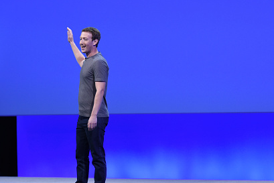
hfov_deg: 10.5
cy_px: 81
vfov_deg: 7.0
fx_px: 1492
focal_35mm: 196
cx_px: 161
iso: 1600
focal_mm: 135
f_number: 4
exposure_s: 1/250
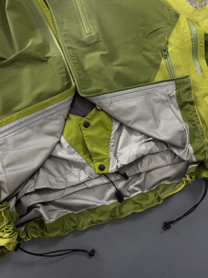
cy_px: 139
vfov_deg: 71.6
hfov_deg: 56.8
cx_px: 104
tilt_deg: -78.5
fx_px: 192
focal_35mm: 24
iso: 125
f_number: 1.78
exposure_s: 1/60
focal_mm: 6.76
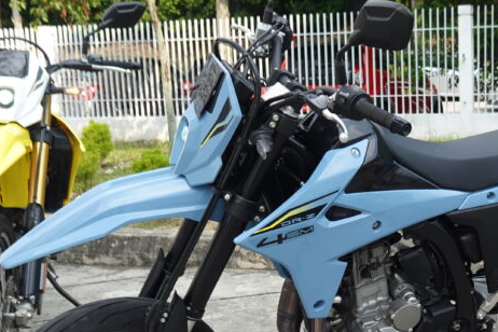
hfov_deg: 31.7
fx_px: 858
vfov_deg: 21.9
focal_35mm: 62
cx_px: 384
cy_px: 205
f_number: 3.2
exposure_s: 1/500
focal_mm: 10.46
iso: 125
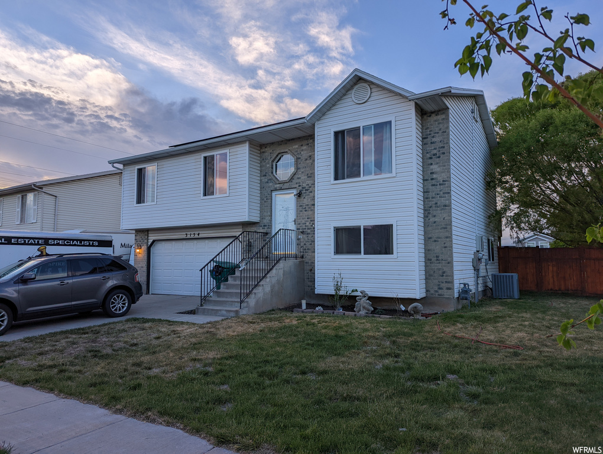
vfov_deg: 56.9
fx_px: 419
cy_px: 227
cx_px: 302
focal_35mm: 24
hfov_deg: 71.5
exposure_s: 1/636
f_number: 1.85
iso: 34
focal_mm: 6.81
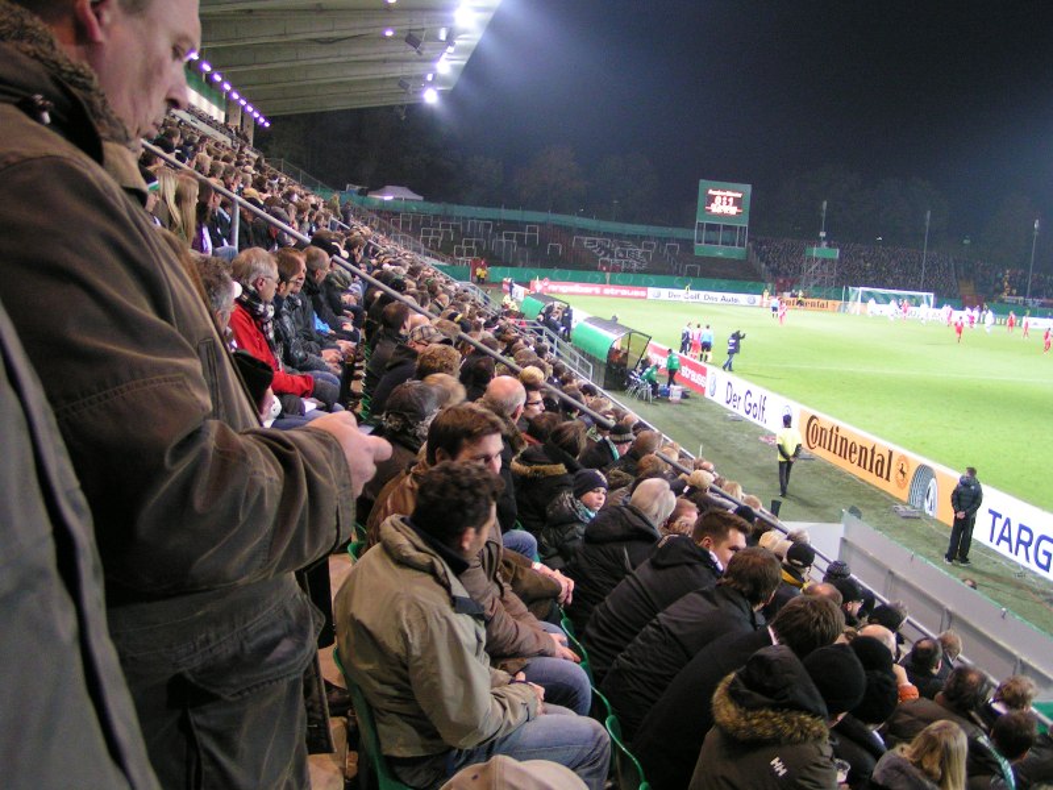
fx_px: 1156
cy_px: 395
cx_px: 526
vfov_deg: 37.7
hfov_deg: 49.0
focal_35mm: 38
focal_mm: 5.8
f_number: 2.8
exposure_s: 1/25
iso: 200
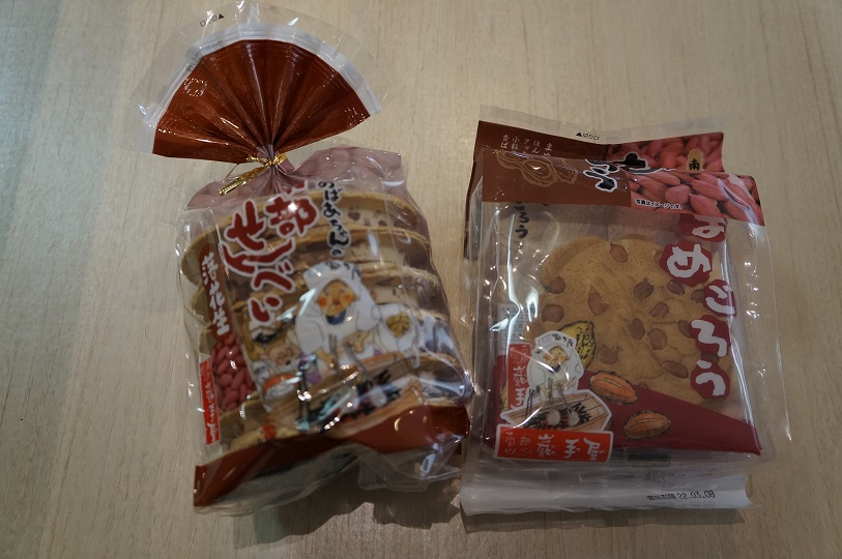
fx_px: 736
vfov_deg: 41.6
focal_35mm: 32
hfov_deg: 59.5
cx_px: 421
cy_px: 280
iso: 1000
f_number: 4
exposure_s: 1/160
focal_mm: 21
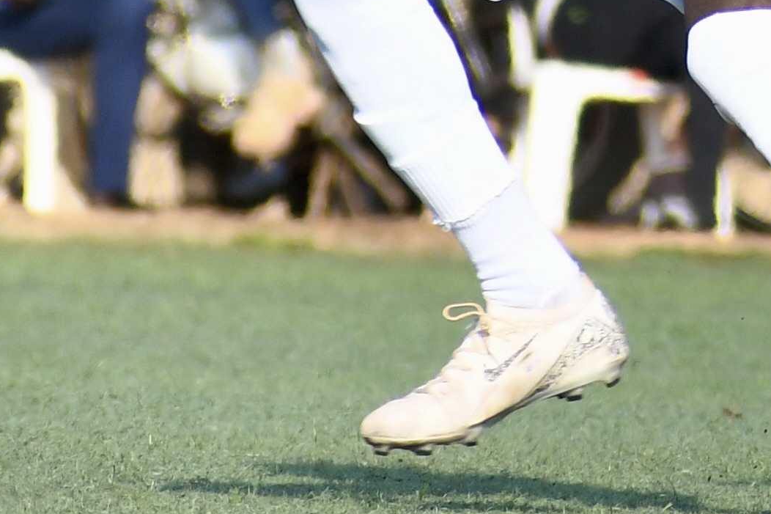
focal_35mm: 1311
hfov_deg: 1.6
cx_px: 1199
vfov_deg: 1.0
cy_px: -359
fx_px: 28071
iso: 400
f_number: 5.6
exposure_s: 1/1000
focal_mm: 220
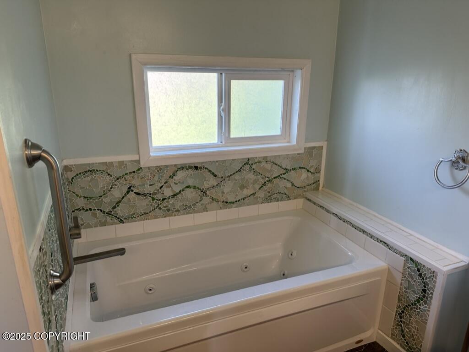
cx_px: 234
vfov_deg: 56.9
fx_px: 325
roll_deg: -0.8
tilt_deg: -16.7
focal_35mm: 24
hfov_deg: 71.6
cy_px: 176
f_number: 1.78
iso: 160
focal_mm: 6.86
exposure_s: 1/120
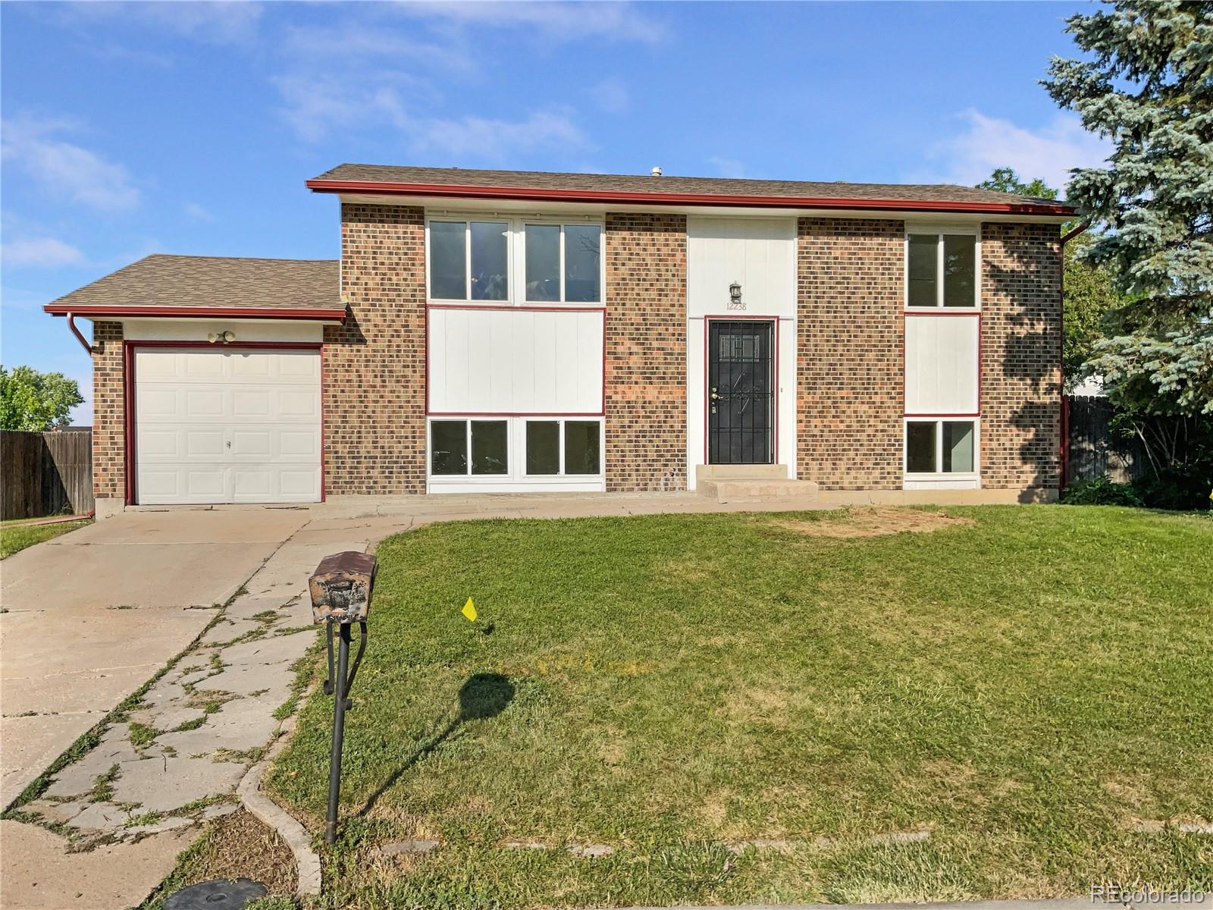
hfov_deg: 61.7
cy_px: 455
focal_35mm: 29
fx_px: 1016
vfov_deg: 48.2
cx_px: 606
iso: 16
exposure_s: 1/6536
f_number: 1.8
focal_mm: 3
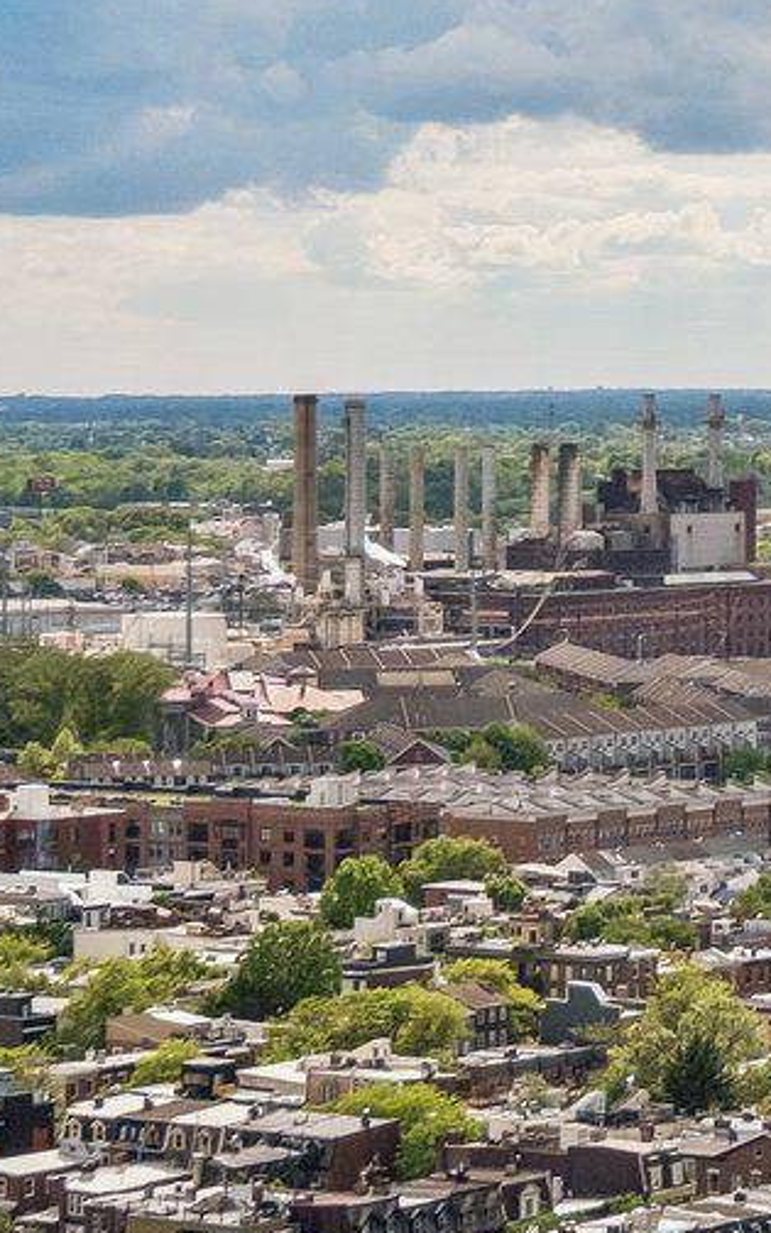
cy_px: 275
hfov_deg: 8.4
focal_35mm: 149
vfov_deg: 14.0
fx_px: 5009
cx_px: 1451
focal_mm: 24
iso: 250
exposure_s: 1/950
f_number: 8
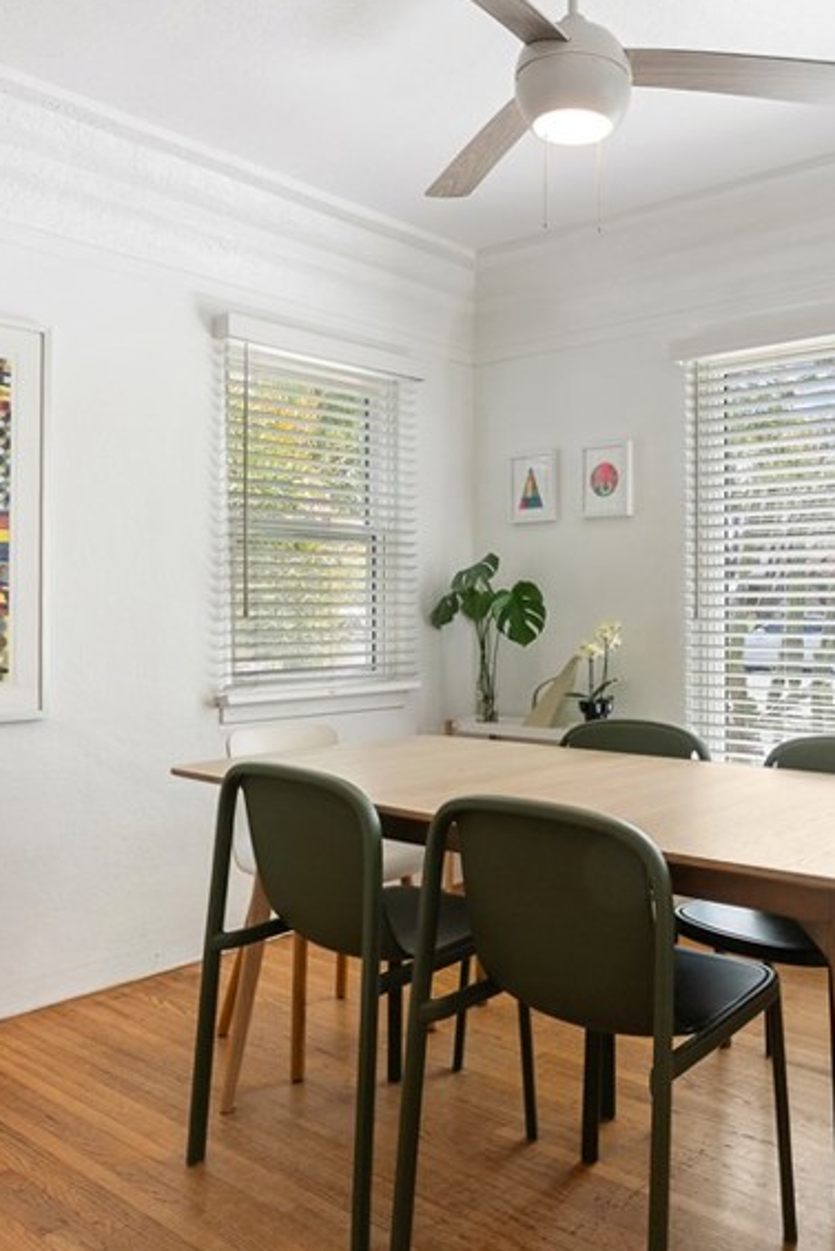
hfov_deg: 44.0
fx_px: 1008
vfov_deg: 63.6
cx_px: 591
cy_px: 656
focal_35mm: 29
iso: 320
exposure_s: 1/50
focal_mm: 16
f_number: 9
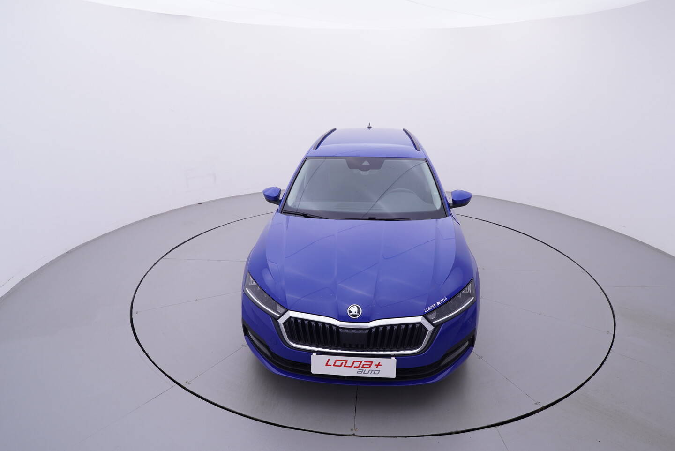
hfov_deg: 77.3
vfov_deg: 56.2
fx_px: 422
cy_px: 226
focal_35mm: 22
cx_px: 338
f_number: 5
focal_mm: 15
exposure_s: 1/80
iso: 200
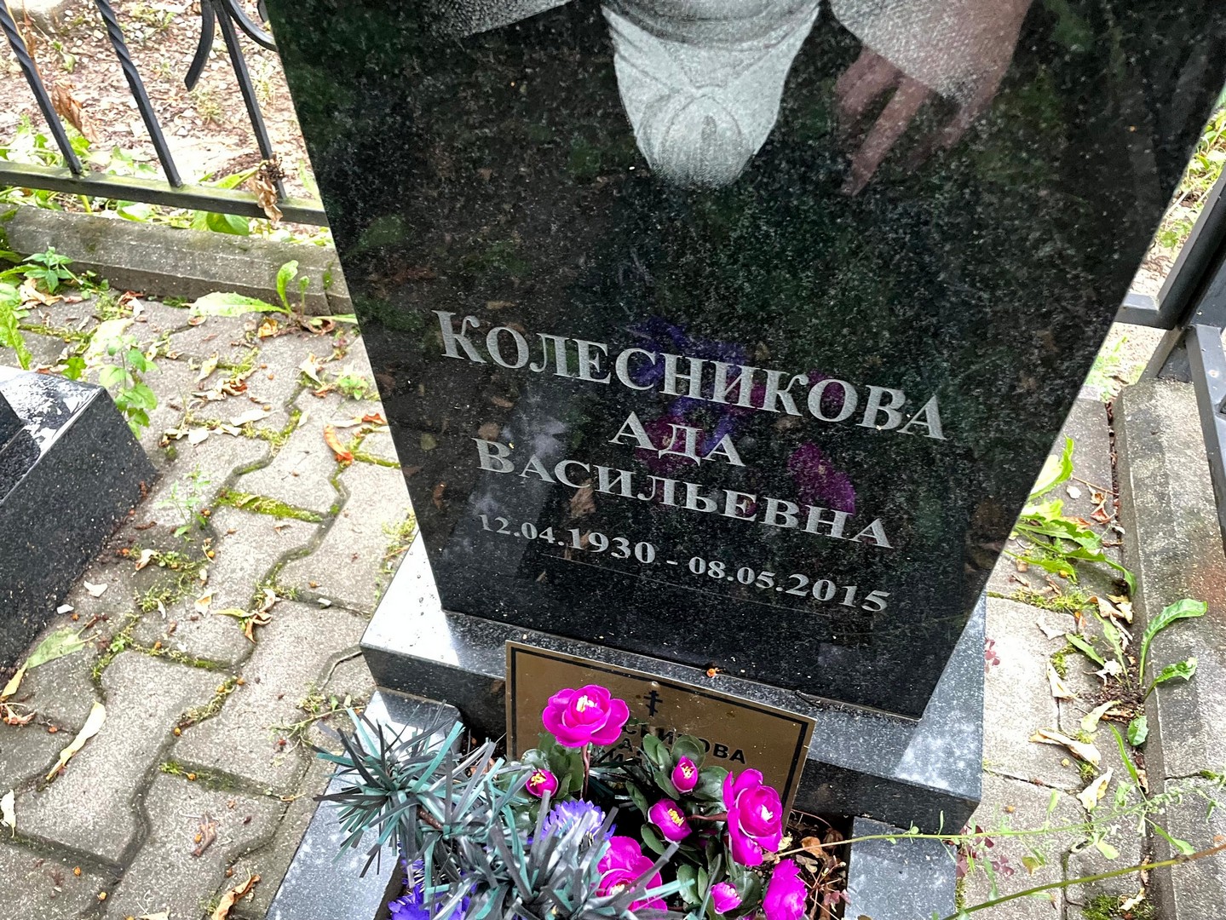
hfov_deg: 67.3
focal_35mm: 26
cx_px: 613
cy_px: 460
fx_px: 921
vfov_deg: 53.1
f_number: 1.6
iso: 200
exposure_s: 1/60
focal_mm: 4.2
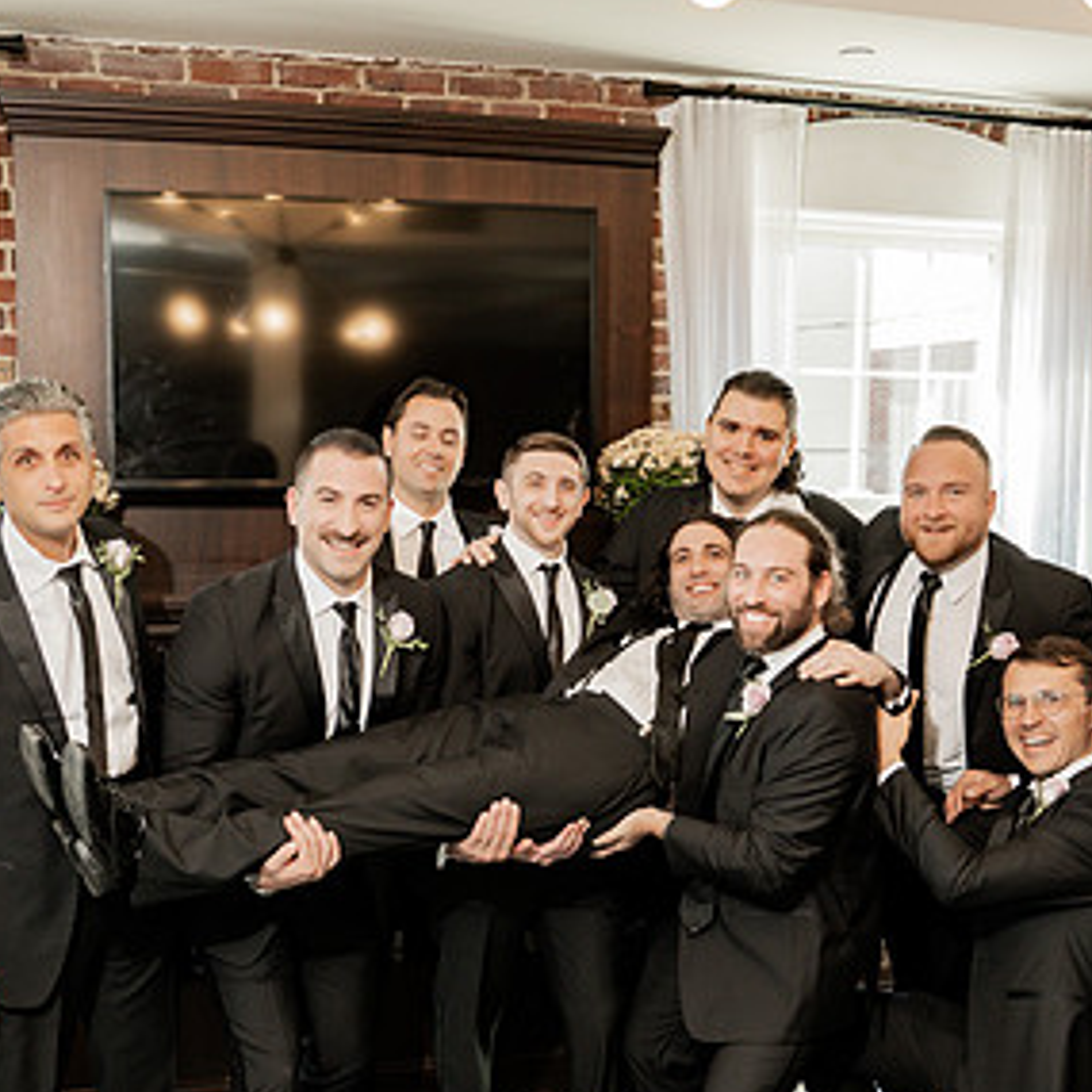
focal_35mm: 45
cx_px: 506
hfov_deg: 37.5
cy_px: 692
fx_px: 1606
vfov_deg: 37.3
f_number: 3.5
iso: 1000
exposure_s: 1/200
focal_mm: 26
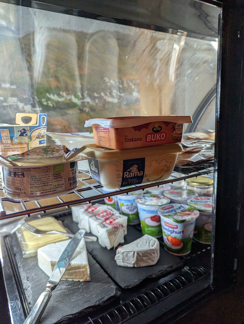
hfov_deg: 56.9
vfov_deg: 71.5
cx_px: 122
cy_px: 162
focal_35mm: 24
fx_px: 225
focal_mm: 6.81
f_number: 1.85
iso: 54
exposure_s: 1/33.3
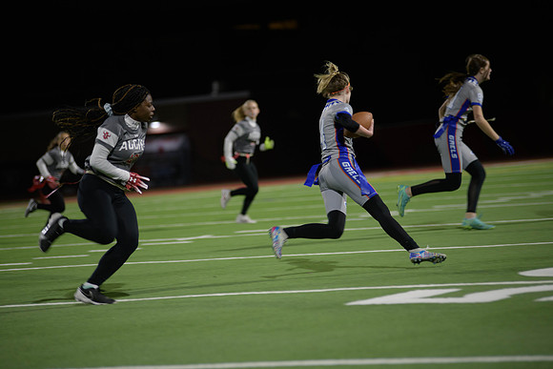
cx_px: 276
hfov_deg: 12.1
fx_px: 2612
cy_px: 184
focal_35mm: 170
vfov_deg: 8.1
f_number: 2.8
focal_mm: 170
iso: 720
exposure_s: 1/200
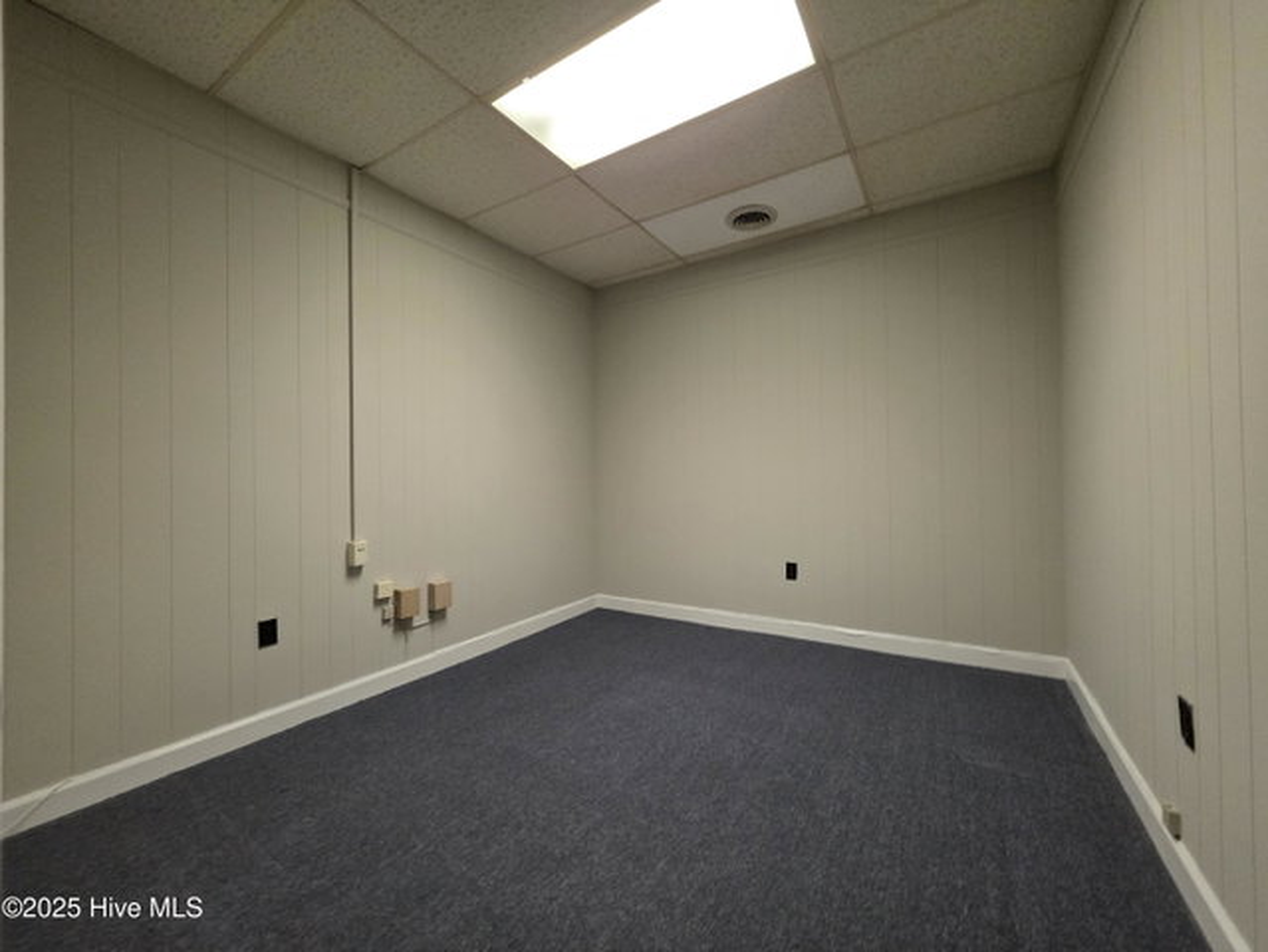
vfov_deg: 90.0
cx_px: 634
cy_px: 476
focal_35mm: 13
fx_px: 476
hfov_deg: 106.1
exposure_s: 1/60
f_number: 1.9
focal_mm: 2.2
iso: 400
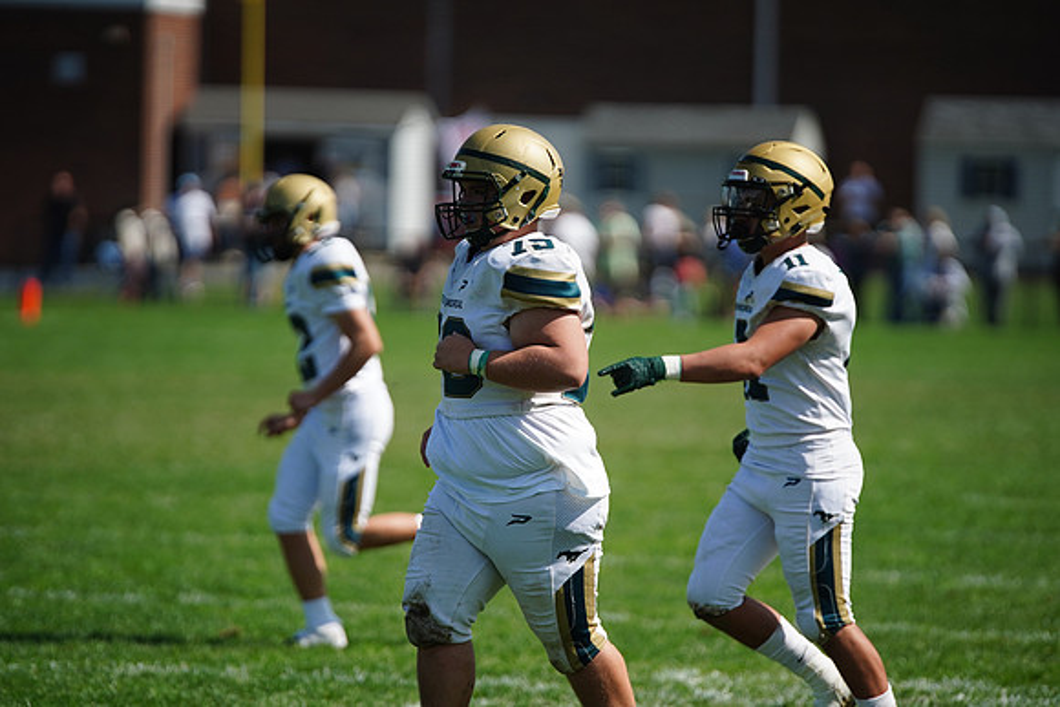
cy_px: 354
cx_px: 530
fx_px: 8835
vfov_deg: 4.6
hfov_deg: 6.9
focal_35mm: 300
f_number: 2.8
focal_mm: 300
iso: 400
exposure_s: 1/6400
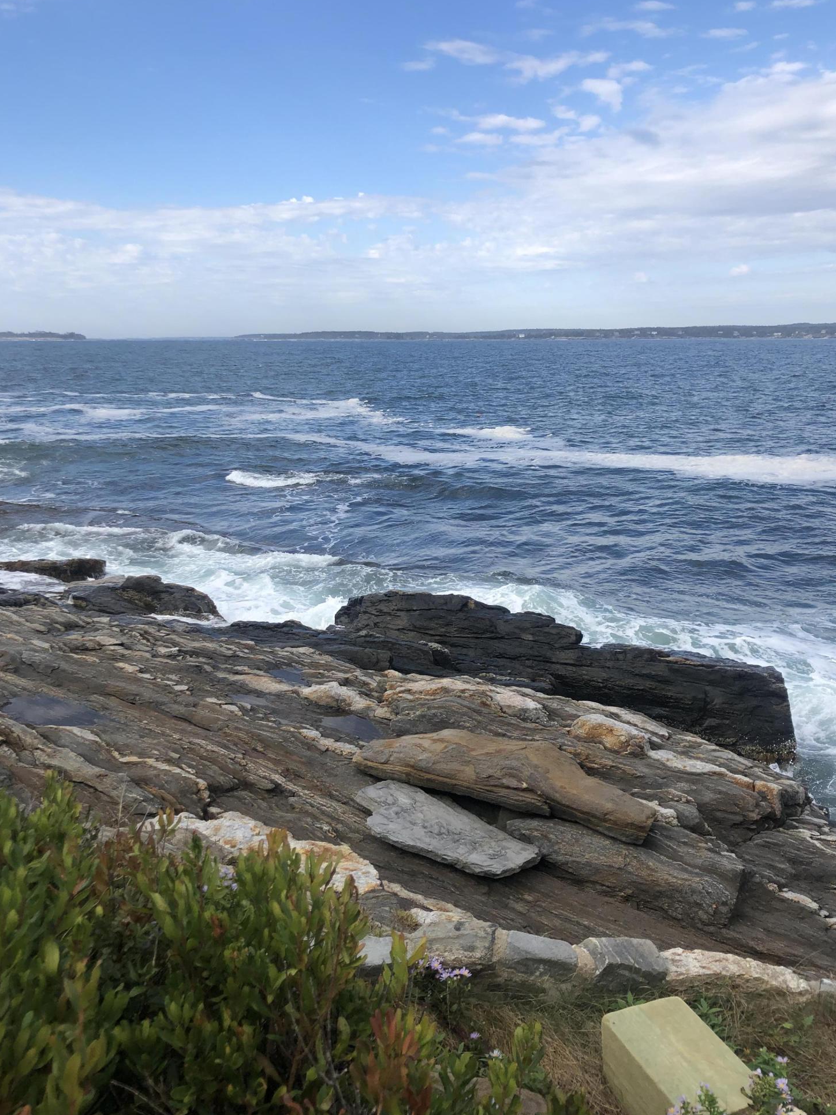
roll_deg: -0.1
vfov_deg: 61.7
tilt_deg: -12.8
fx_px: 934
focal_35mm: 29
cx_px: 423
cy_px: 553
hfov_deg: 48.2
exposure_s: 1/1263
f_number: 1.8
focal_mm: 3.99
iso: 20
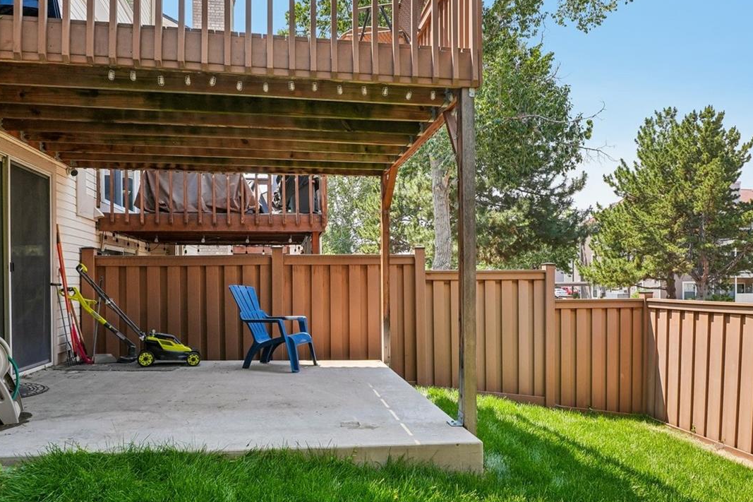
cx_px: 387
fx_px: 518
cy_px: 279
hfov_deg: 72.1
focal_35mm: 25
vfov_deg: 51.6
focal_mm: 11
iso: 100
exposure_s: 1/90
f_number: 8
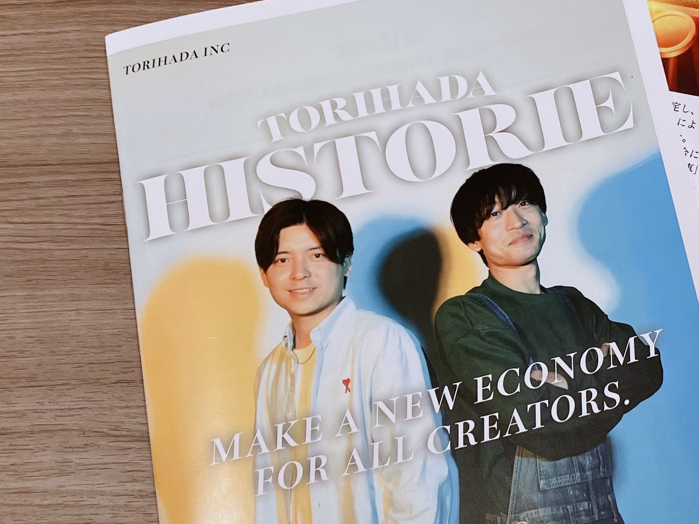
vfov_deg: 20.2
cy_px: 240
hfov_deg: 25.2
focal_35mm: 73
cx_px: 719
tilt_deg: -70.0
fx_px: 1474
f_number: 1.8
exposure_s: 1/121
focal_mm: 3.99
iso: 40
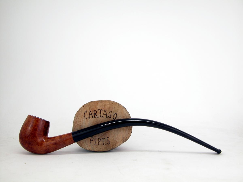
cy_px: 91
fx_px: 239
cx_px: 122
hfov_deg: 54.0
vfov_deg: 41.8
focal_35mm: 34
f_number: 3.5
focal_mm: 8.9
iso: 100
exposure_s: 1/96.2
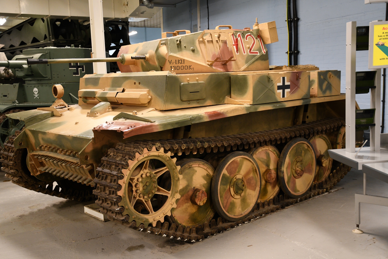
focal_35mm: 42
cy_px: 132
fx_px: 453
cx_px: 193
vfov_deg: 31.9
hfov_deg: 46.4
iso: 640
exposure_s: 1/20
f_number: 3
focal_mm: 27
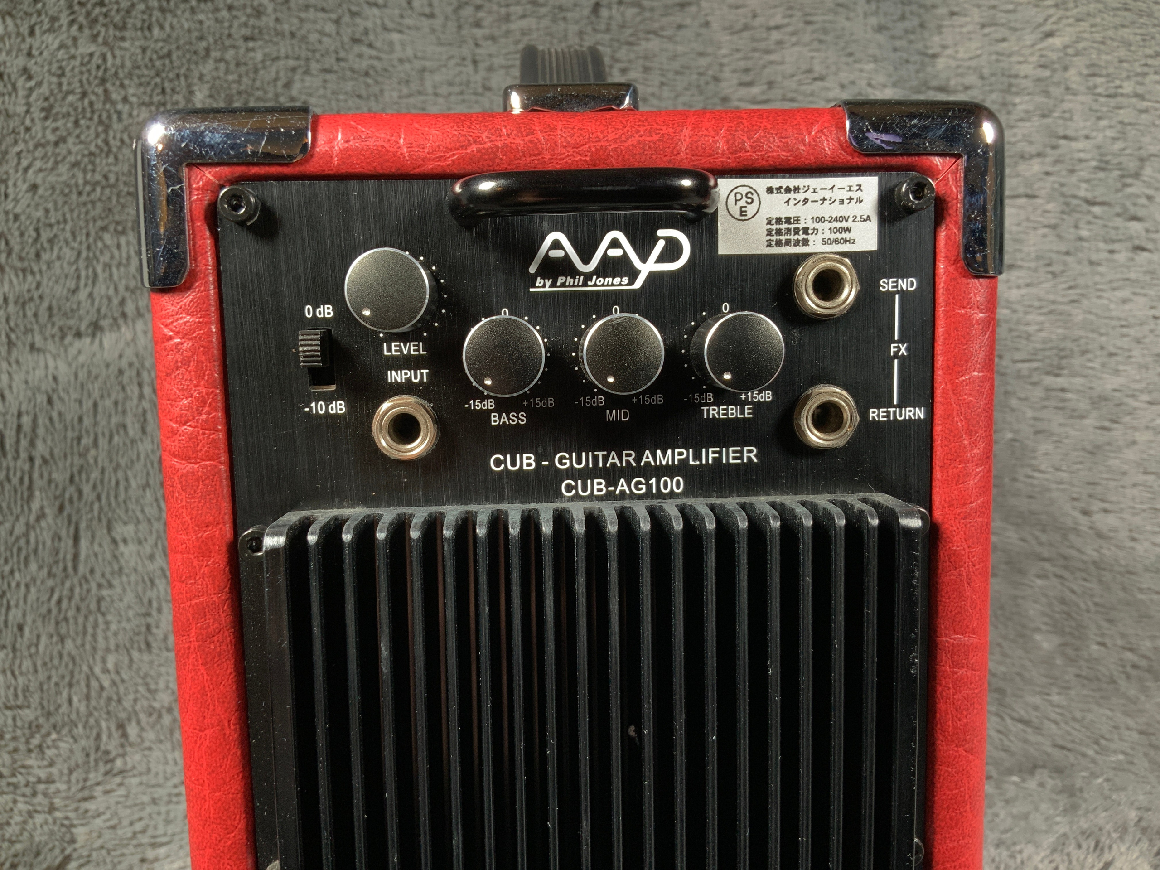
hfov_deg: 61.7
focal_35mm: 29
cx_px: 580
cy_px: 435
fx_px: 972
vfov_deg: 48.2
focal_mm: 3
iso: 64
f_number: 1.8
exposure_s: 1/50
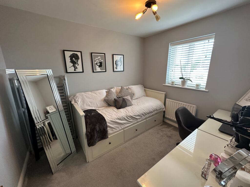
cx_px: 125
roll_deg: +0.4
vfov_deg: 85.7
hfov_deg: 102.1
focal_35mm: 14
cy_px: 94
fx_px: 101
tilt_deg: -14.5
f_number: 2.2
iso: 160
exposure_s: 1/100
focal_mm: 2.22
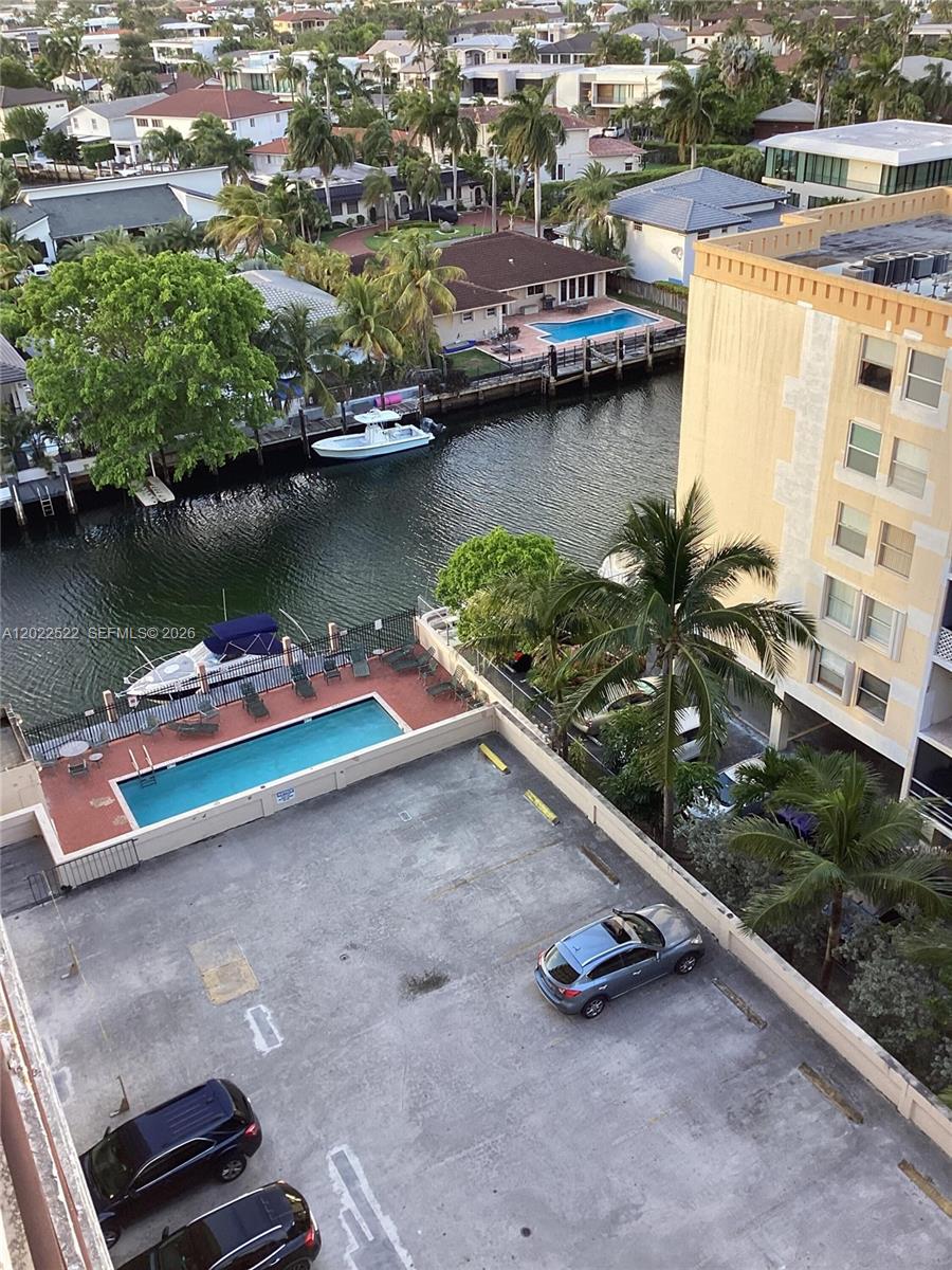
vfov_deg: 58.4
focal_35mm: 31
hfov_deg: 45.4
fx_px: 1137
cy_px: 635
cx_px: 476
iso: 64
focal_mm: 3.3
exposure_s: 1/120
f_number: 2.4
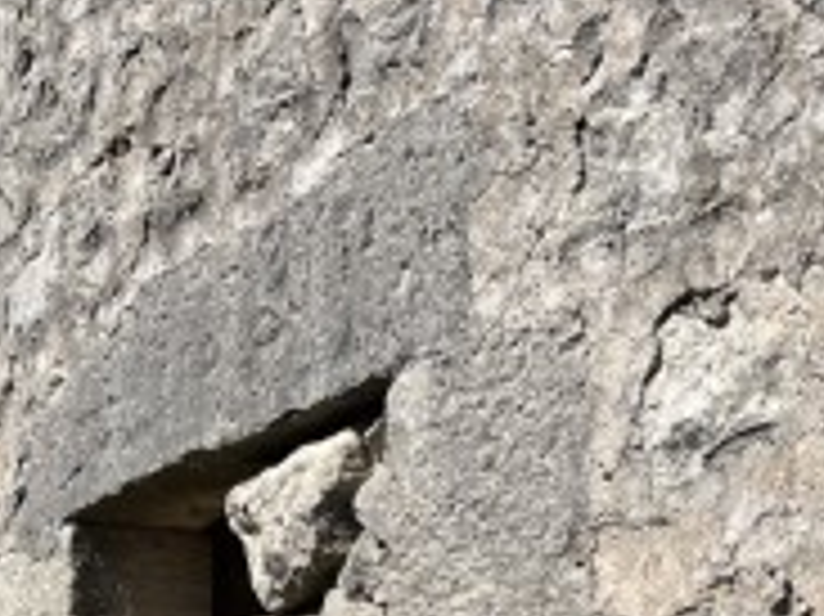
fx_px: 2165
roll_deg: -0.2
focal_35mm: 91
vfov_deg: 15.2
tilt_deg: +1.8
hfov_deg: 19.9
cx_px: -221
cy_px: 872
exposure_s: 1/7353
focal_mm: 5.1
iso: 50
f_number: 1.6
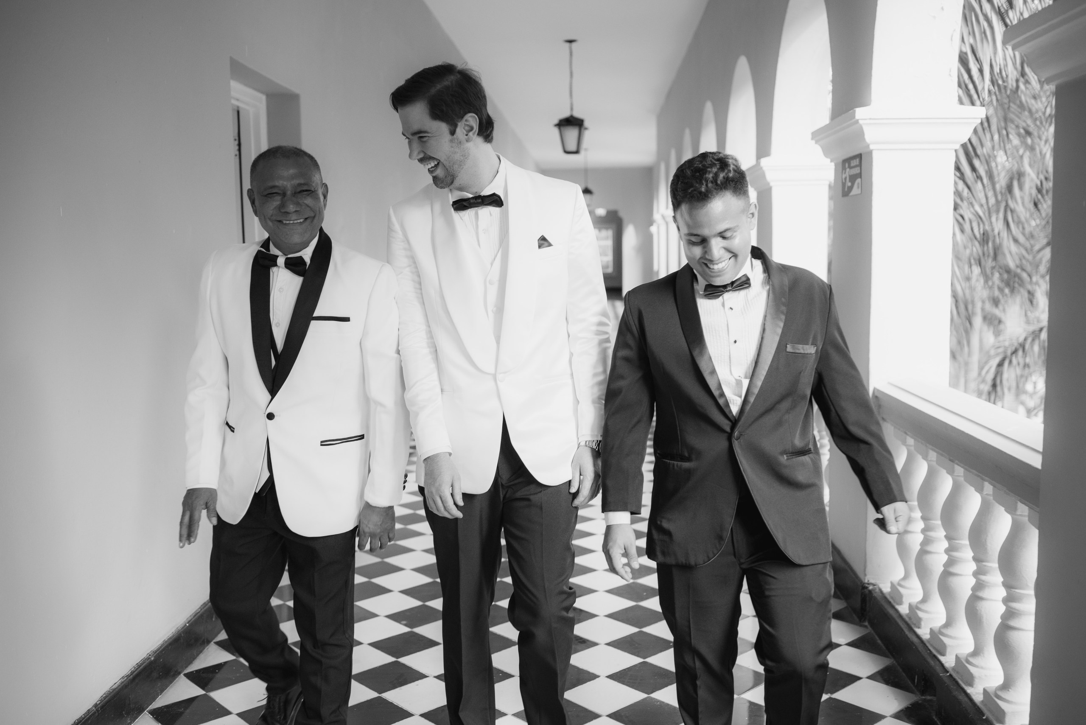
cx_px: 543
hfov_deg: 54.4
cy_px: 362
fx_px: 1056
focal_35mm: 35
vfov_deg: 37.9
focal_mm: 35
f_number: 2.5
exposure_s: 1/200
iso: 500
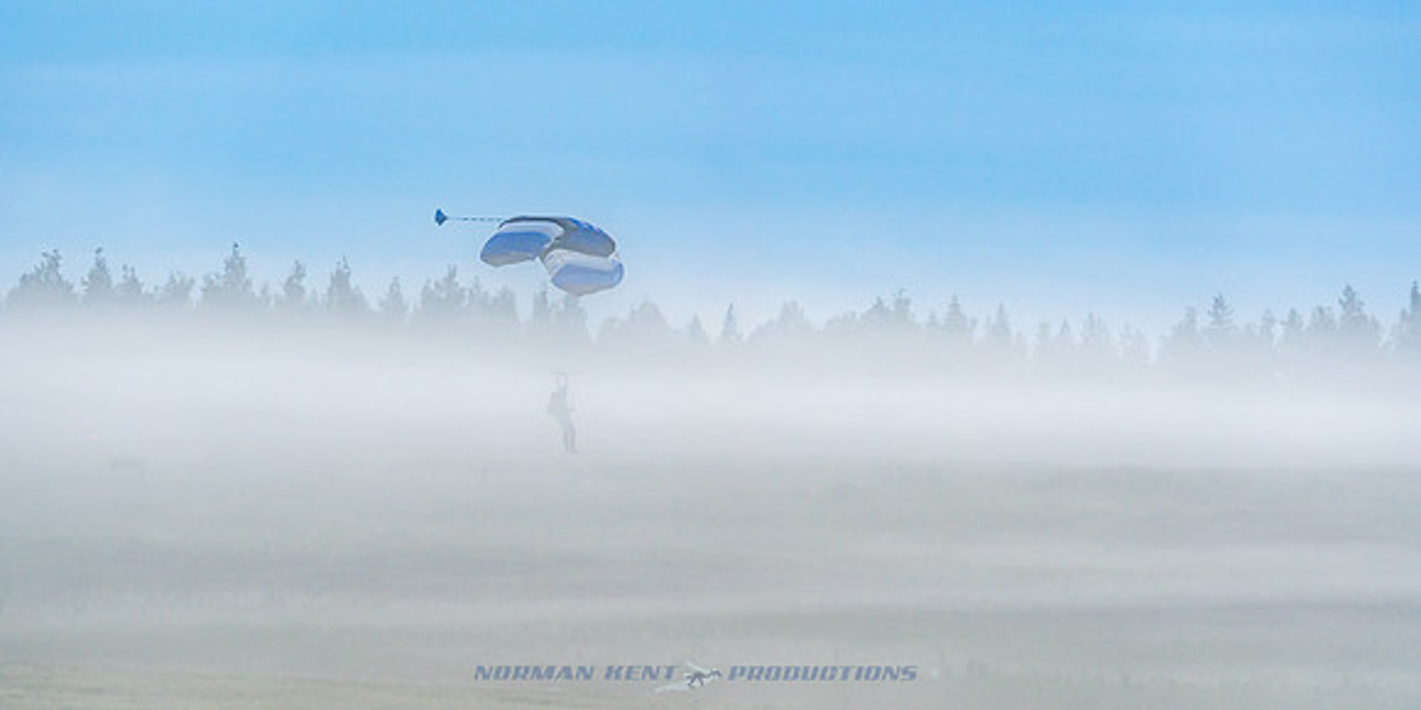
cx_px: 710
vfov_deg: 5.2
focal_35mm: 215
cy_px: 367
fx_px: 7894
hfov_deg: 10.3
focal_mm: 200
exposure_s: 1/250
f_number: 5.6
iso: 1000
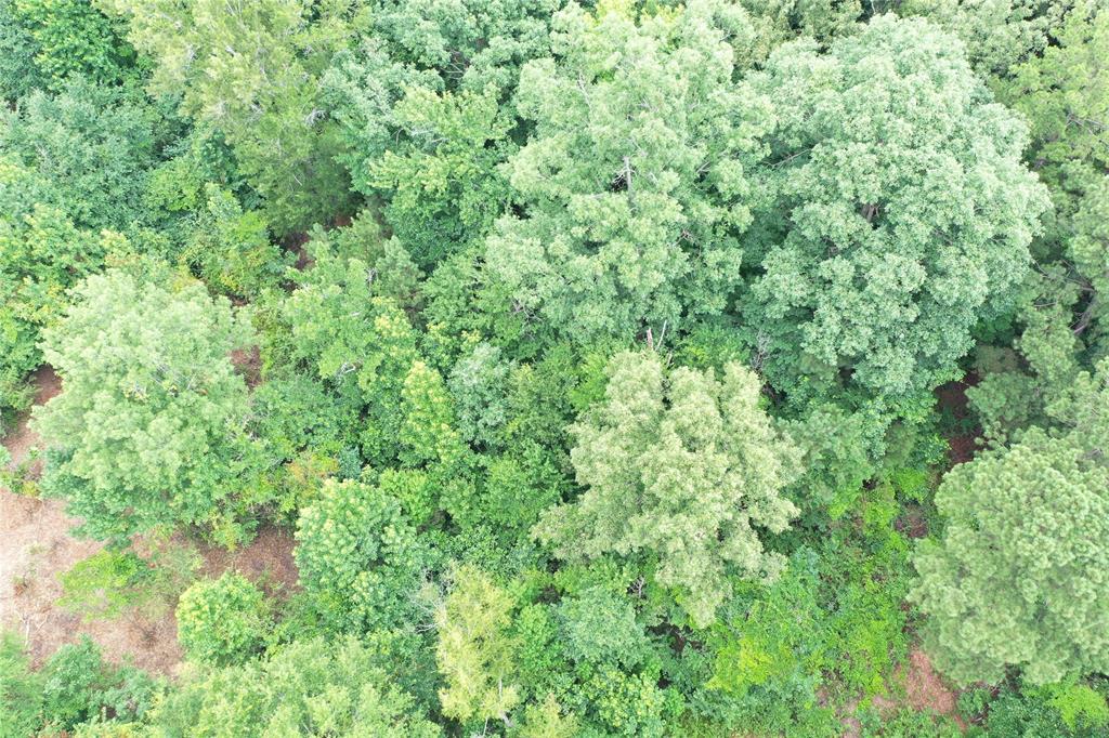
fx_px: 862
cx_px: 554
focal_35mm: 28
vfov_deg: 46.4
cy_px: 369
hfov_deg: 65.5
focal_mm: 10.26
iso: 100
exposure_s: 1/80
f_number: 3.5
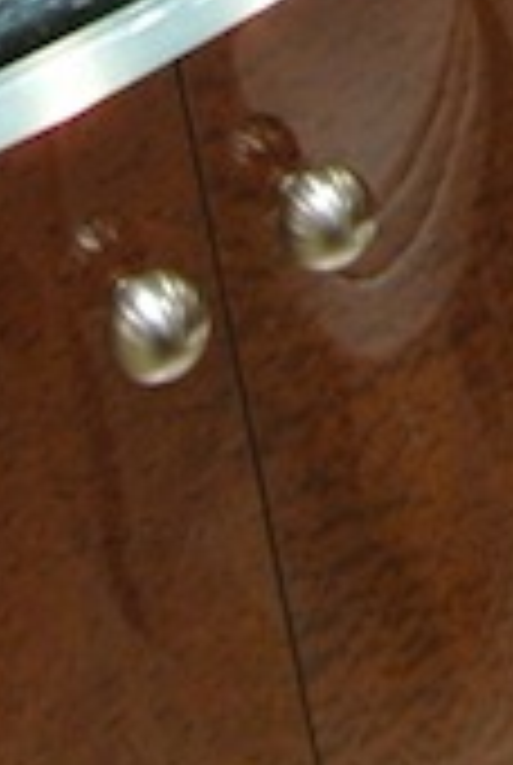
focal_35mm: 127
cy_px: -1037
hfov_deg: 10.5
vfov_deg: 12.7
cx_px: 760
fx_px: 2703
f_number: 4
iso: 200
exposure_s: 1/10
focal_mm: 12
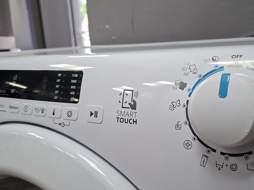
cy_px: 108
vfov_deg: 40.6
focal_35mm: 35
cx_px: 141
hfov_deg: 52.5
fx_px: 257
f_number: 1.8
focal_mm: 5.54
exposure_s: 1/100
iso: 320
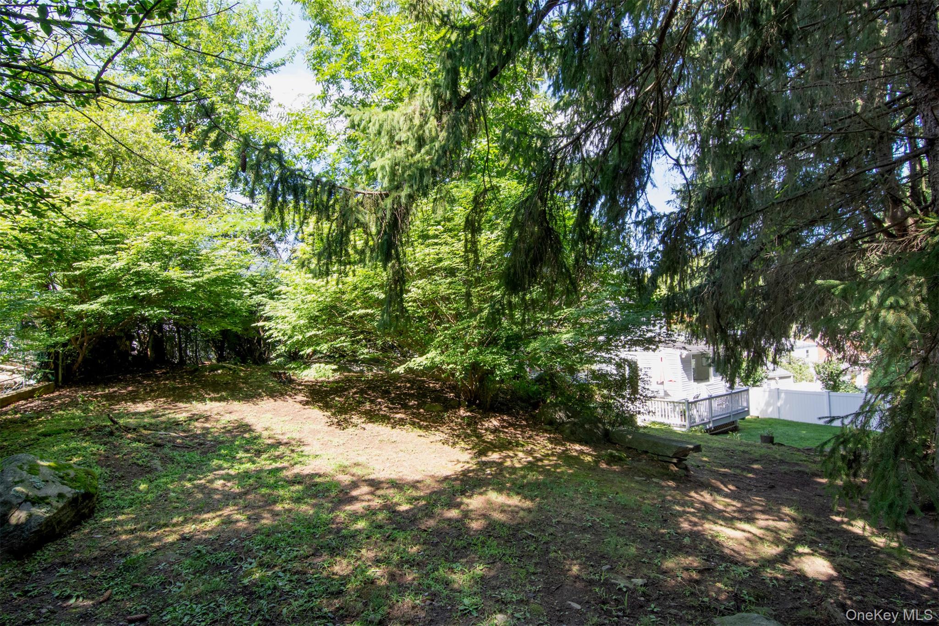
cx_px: 470
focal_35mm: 16
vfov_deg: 72.0
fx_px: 430
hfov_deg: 95.0
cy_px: 313
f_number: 11
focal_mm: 11
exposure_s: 1/80
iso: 500
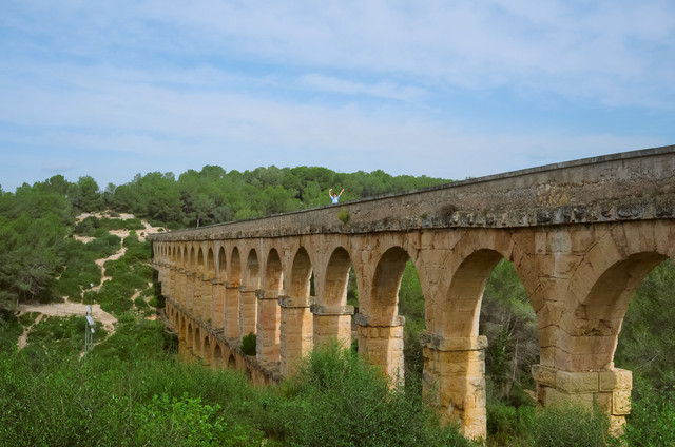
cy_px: 224
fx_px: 767
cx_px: 338
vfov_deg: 32.5
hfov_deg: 47.5
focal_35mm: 41
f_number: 6.4
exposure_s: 1/1500
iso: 200
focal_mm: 27
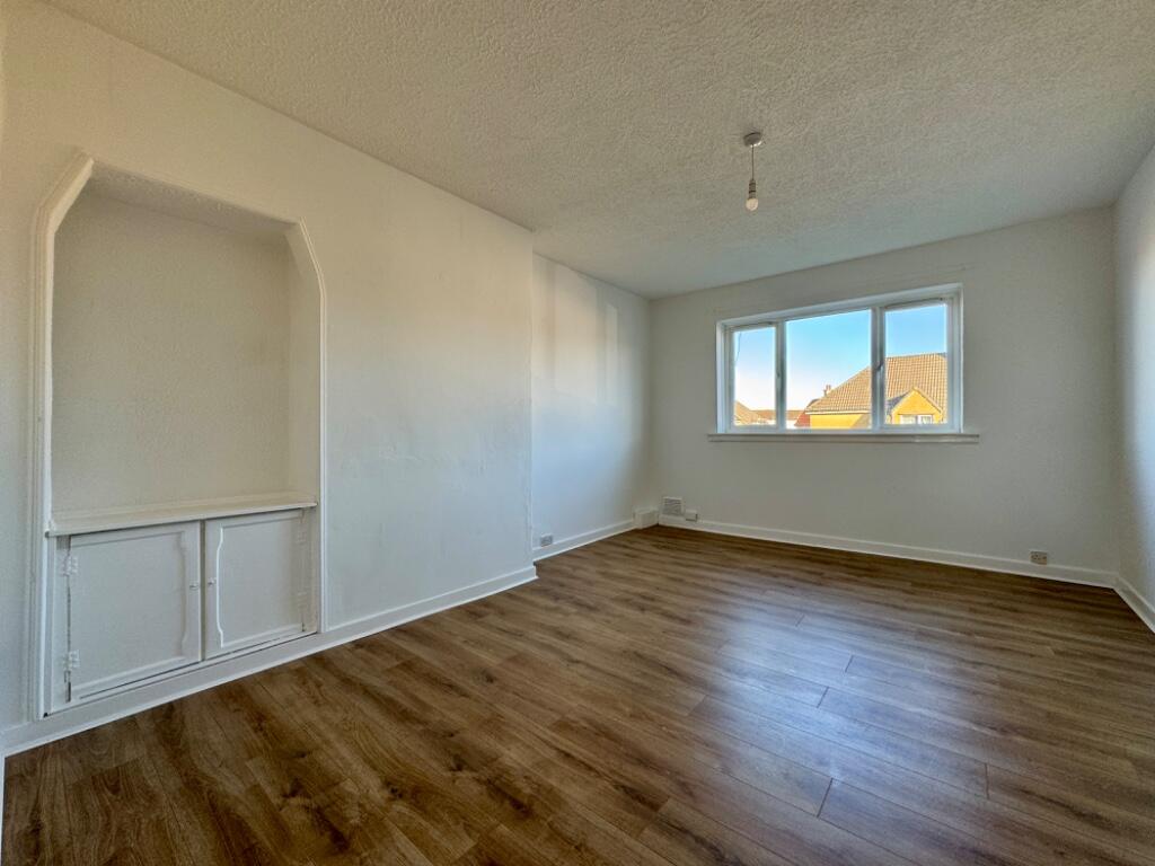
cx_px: 578
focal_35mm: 14
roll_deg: +0.7
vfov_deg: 85.7
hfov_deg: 102.1
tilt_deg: +0.4
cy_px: 433
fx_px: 467
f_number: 2.2
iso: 80
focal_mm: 2.22
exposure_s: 1/99
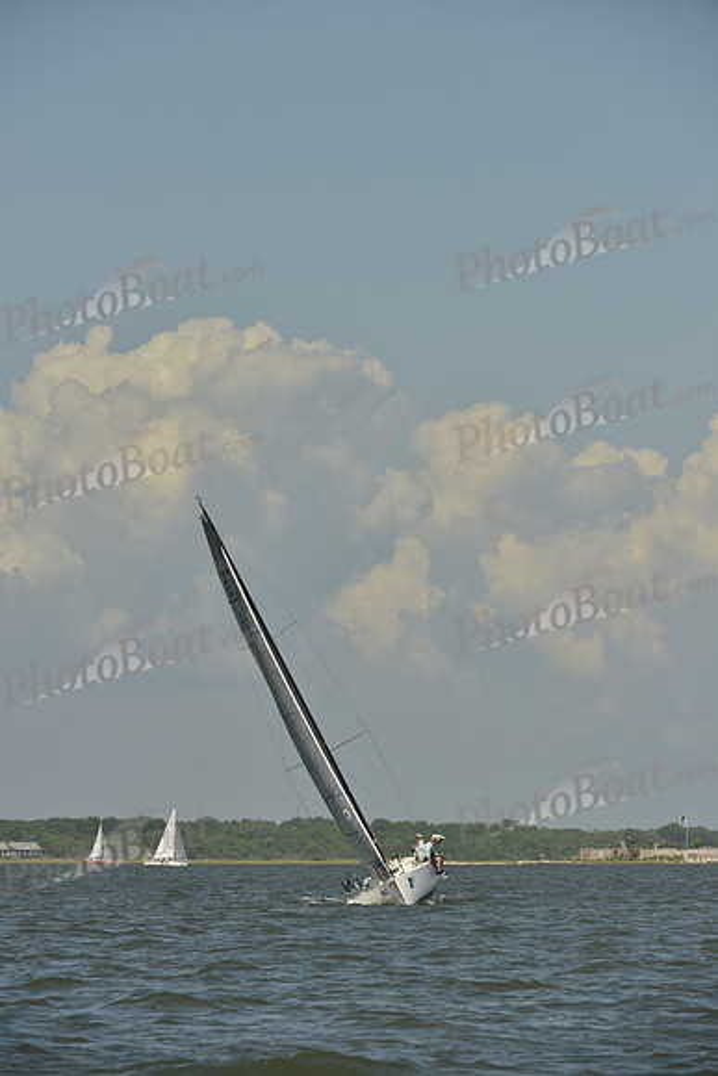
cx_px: 359
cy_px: 538
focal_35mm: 220
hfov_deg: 6.2
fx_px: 6577
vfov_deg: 9.4
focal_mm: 220
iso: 280
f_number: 9
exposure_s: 1/1600
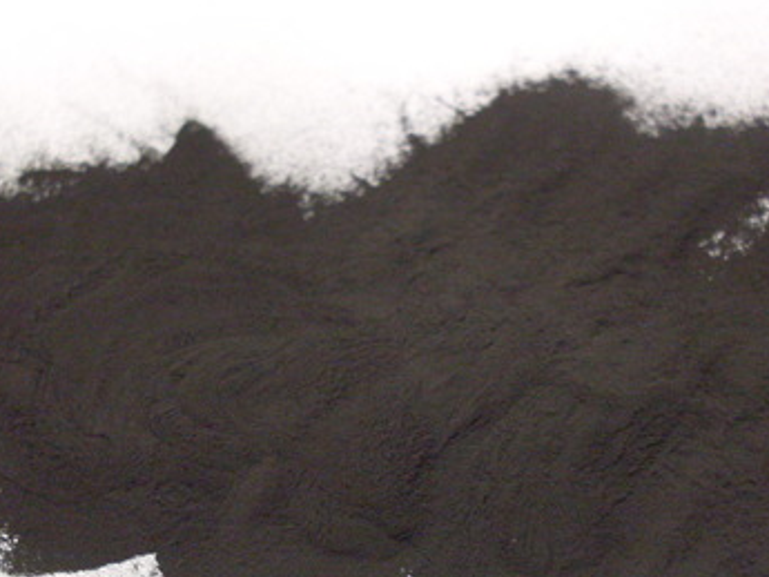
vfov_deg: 26.4
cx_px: 435
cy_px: 389
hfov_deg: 34.9
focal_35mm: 55
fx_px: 1222
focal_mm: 6.3
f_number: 2.8
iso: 200
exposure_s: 1/20
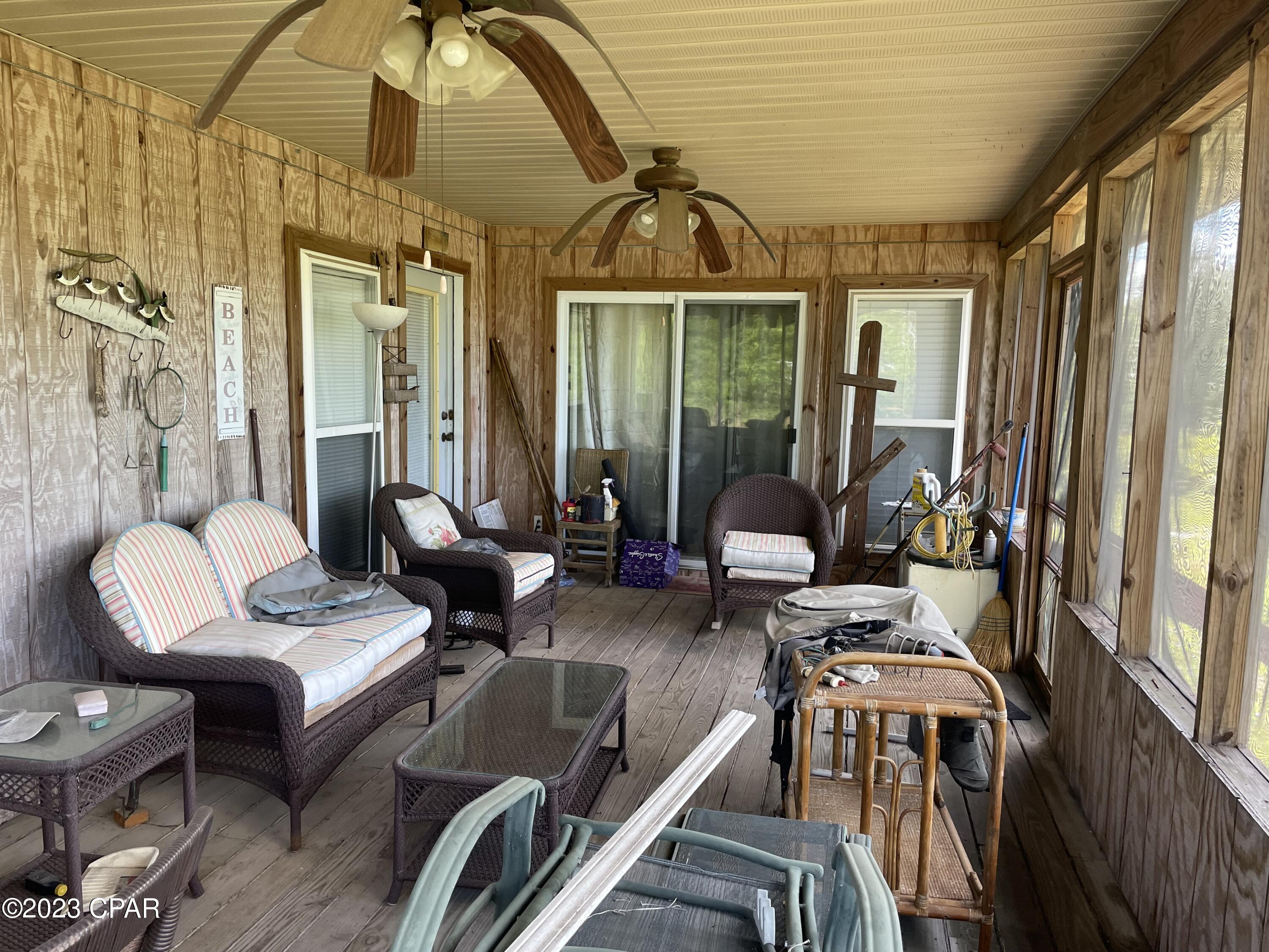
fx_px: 953
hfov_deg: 67.3
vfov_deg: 53.1
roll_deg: -1.5
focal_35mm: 26
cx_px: 634
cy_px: 476
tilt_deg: -6.0
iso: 100
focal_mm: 4.2
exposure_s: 1/121
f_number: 1.6
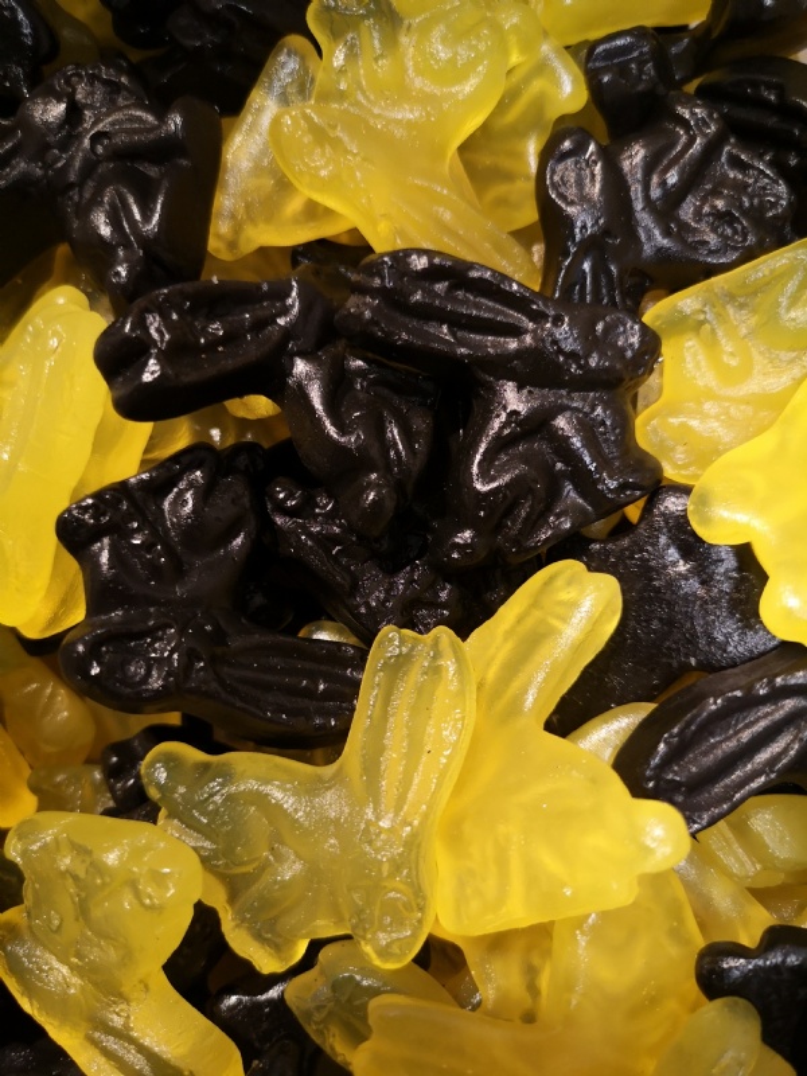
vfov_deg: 65.3
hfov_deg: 51.4
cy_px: 538
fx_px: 839
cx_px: 404
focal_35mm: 27
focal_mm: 3.95
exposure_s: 1/100
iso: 640
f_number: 1.8
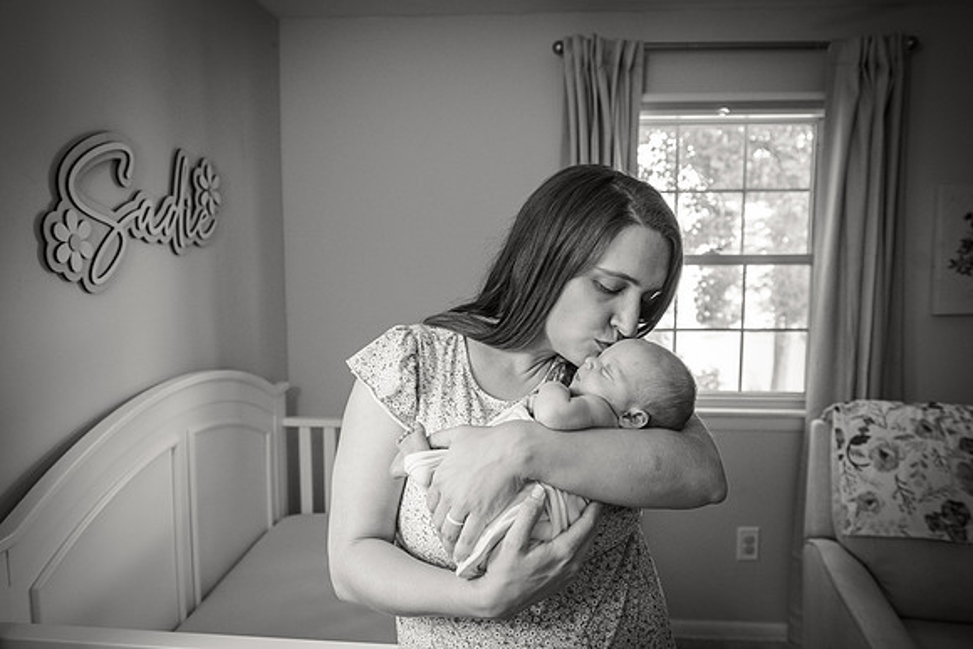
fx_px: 723
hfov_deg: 67.9
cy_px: 324
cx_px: 486
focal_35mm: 27
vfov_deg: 48.4
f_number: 4
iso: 1250
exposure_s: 1/125
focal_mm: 26
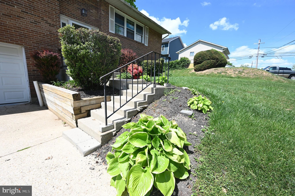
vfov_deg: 81.1
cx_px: 148
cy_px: 98
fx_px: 115
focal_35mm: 14
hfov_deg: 104.3
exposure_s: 1/200
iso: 100
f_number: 7.1
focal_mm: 14
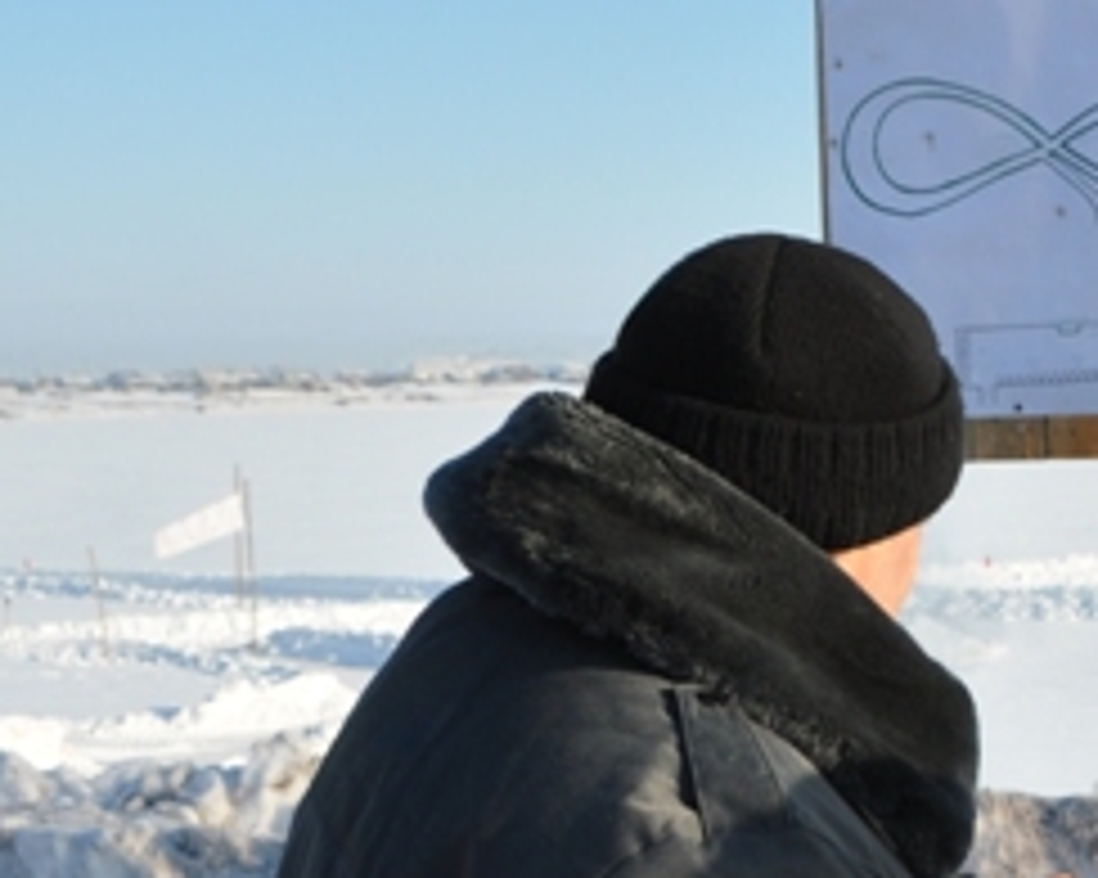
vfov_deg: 18.3
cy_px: 187
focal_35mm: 83
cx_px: 1098
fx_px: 2696
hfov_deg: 22.2
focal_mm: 18
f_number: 10
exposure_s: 1/400
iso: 200
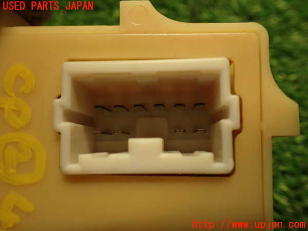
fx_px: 285
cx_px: 154
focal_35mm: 32
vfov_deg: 44.2
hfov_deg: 56.8
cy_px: 116
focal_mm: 5.79
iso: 200
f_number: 2.4
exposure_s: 1/30
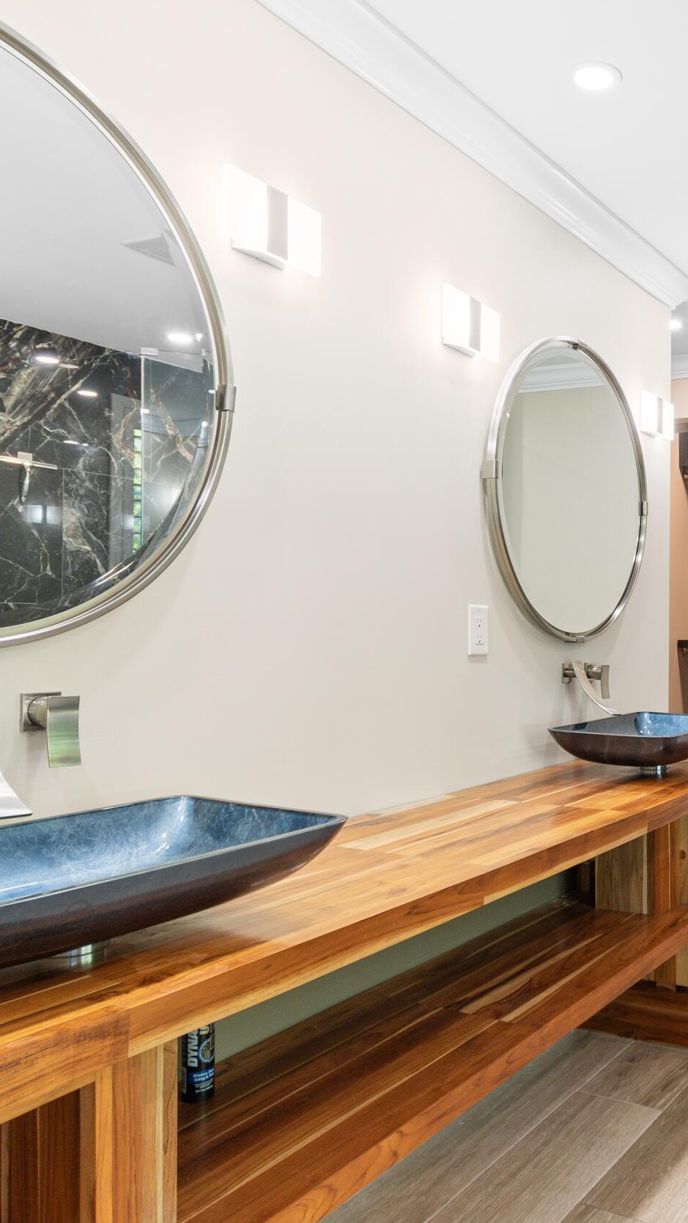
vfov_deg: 67.9
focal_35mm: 28
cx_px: 663
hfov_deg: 37.7
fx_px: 908
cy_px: 631
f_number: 4.5
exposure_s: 1.3
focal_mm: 10
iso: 100
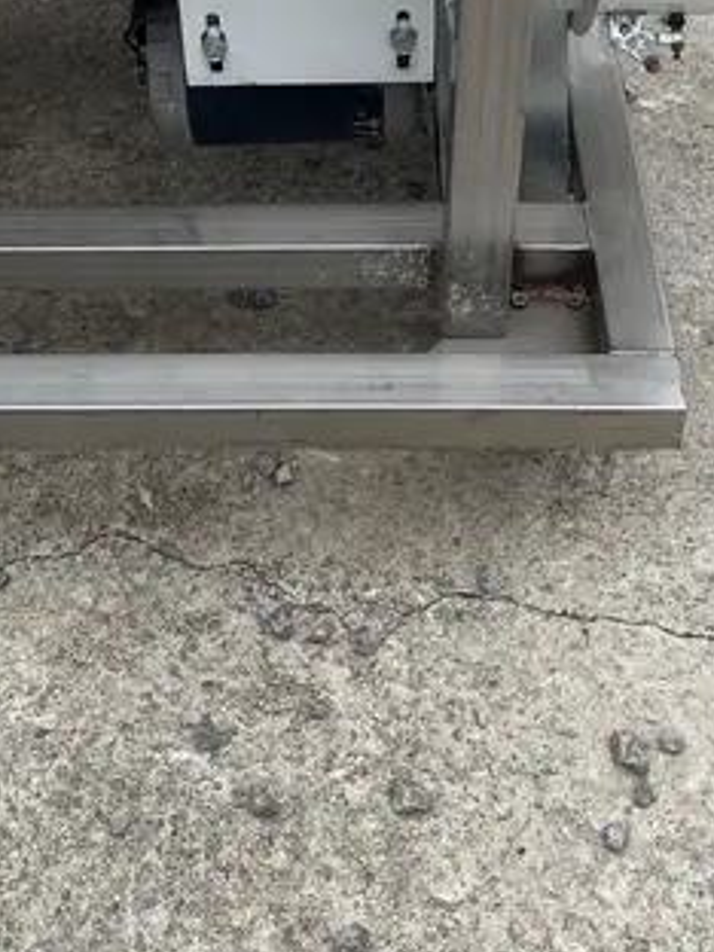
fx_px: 1678
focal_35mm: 61
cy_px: -63
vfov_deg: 29.0
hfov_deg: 24.0
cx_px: 363
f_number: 1.6
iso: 50
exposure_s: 1/2222
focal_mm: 5.1
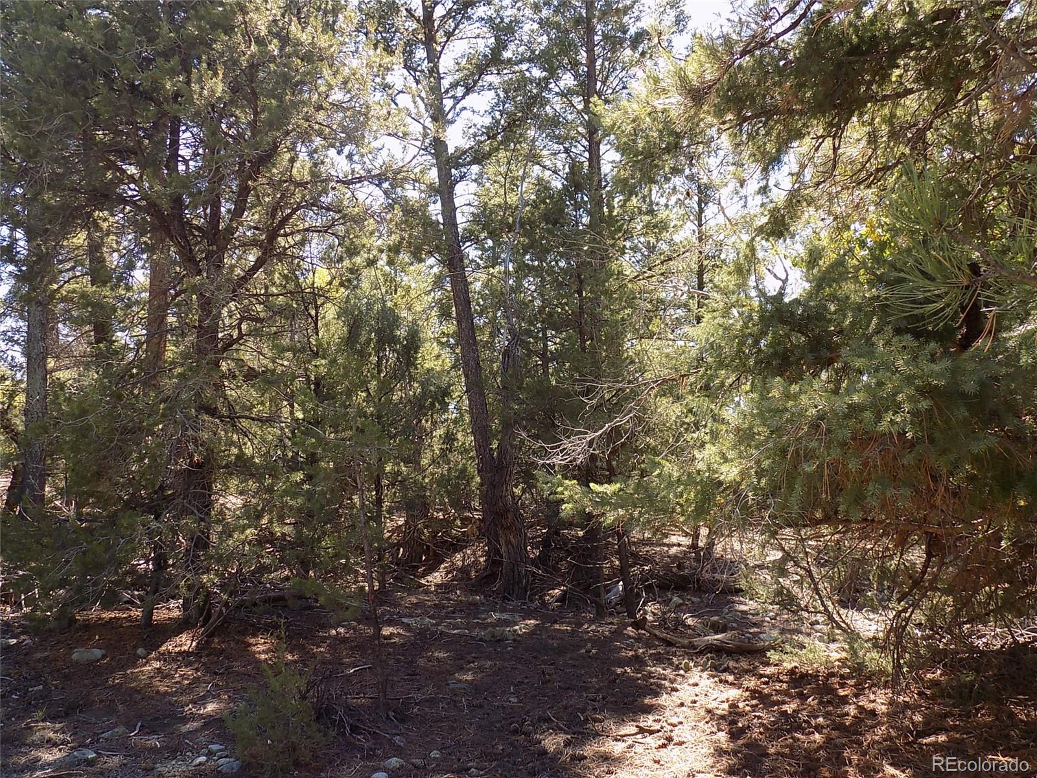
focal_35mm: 30
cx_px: 518
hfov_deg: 60.0
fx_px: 899
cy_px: 389
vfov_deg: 46.8
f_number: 3.3
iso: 80
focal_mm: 5.3
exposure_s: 1/100
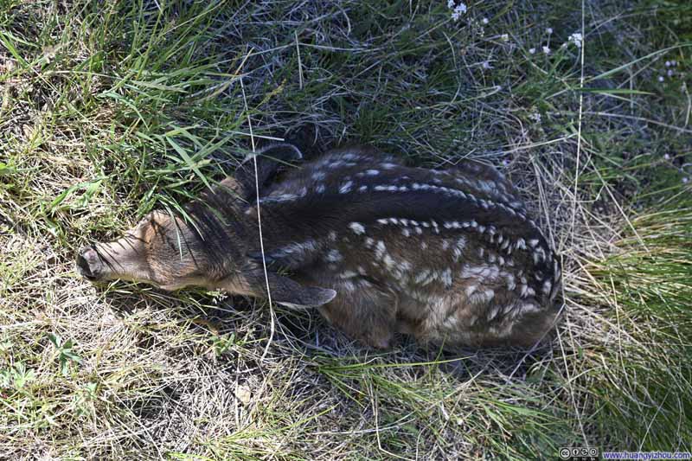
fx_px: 807
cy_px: 230
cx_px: 346
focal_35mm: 42
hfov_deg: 46.4
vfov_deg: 31.9
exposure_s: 1/80
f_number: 6.3
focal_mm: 42
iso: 64
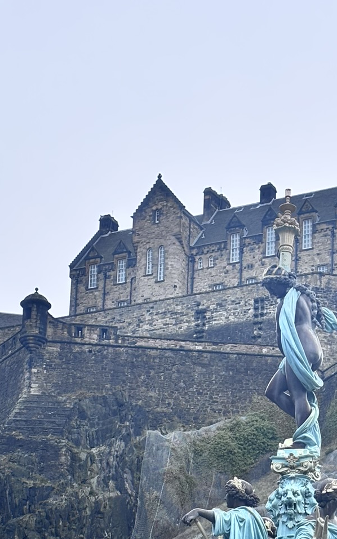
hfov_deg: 11.1
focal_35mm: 118
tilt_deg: +17.9
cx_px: 265
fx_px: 1734
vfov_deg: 17.4
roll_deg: -1.2
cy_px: 500
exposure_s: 1/581
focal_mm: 5.96
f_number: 1.6
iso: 32
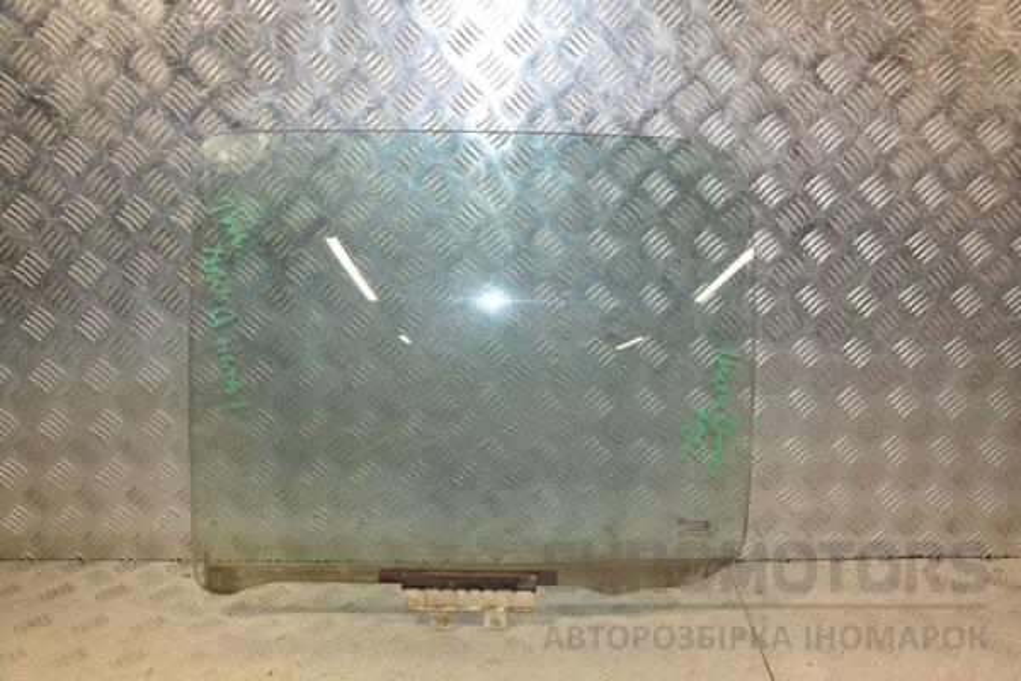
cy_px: 340
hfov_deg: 53.1
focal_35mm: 36
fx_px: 1021
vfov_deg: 36.9
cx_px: 510
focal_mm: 24
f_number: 6.3
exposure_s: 1/200
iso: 800
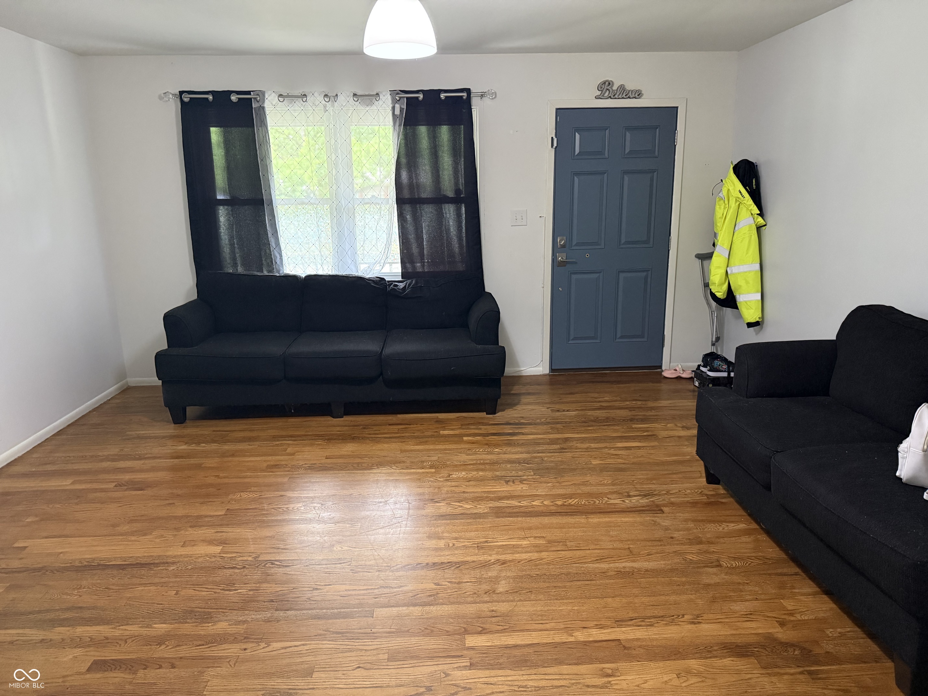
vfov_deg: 56.8
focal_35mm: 24
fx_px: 643
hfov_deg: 71.6
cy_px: 348
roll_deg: +0.9
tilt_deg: -12.9
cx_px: 464
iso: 800
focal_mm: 6.76
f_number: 1.78
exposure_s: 1/60
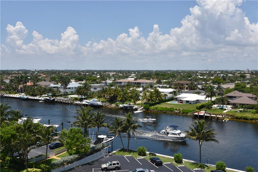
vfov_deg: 36.8
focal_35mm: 36
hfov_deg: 53.1
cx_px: 129
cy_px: 86
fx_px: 258
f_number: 14
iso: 200
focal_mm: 24
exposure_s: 1/250
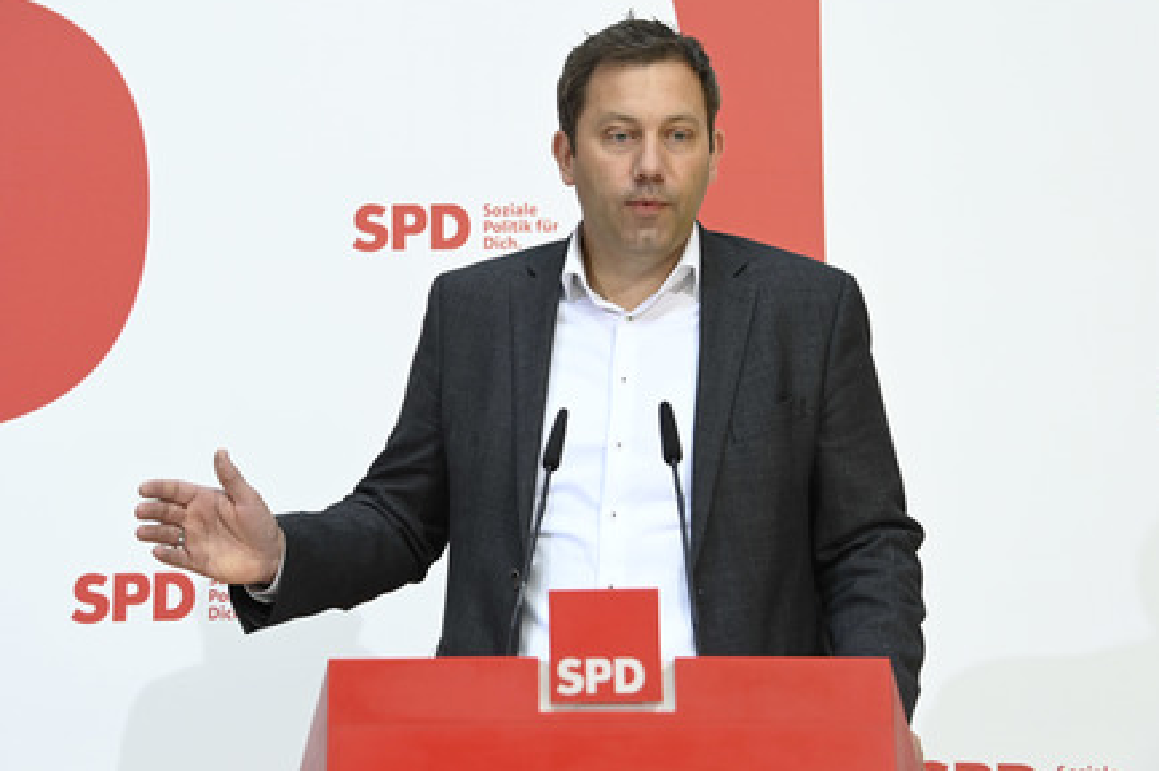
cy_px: 383
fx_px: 2413
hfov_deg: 27.0
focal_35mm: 75
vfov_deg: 18.2
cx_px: 582
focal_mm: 72
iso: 1250
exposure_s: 1/320
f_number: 5.6
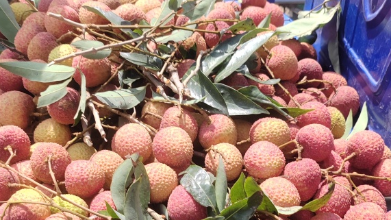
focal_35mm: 55
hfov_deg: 37.8
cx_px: 190
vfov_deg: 20.4
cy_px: 266
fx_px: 570
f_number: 1.8
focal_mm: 6.14
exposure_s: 1/330
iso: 100
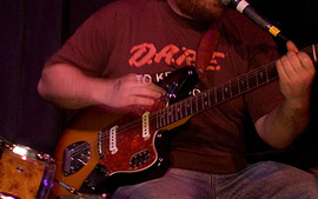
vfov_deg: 10.7
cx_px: 175
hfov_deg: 17.1
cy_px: 133
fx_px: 1058
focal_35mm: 122
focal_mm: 48
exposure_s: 1/40
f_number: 2.8
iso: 800
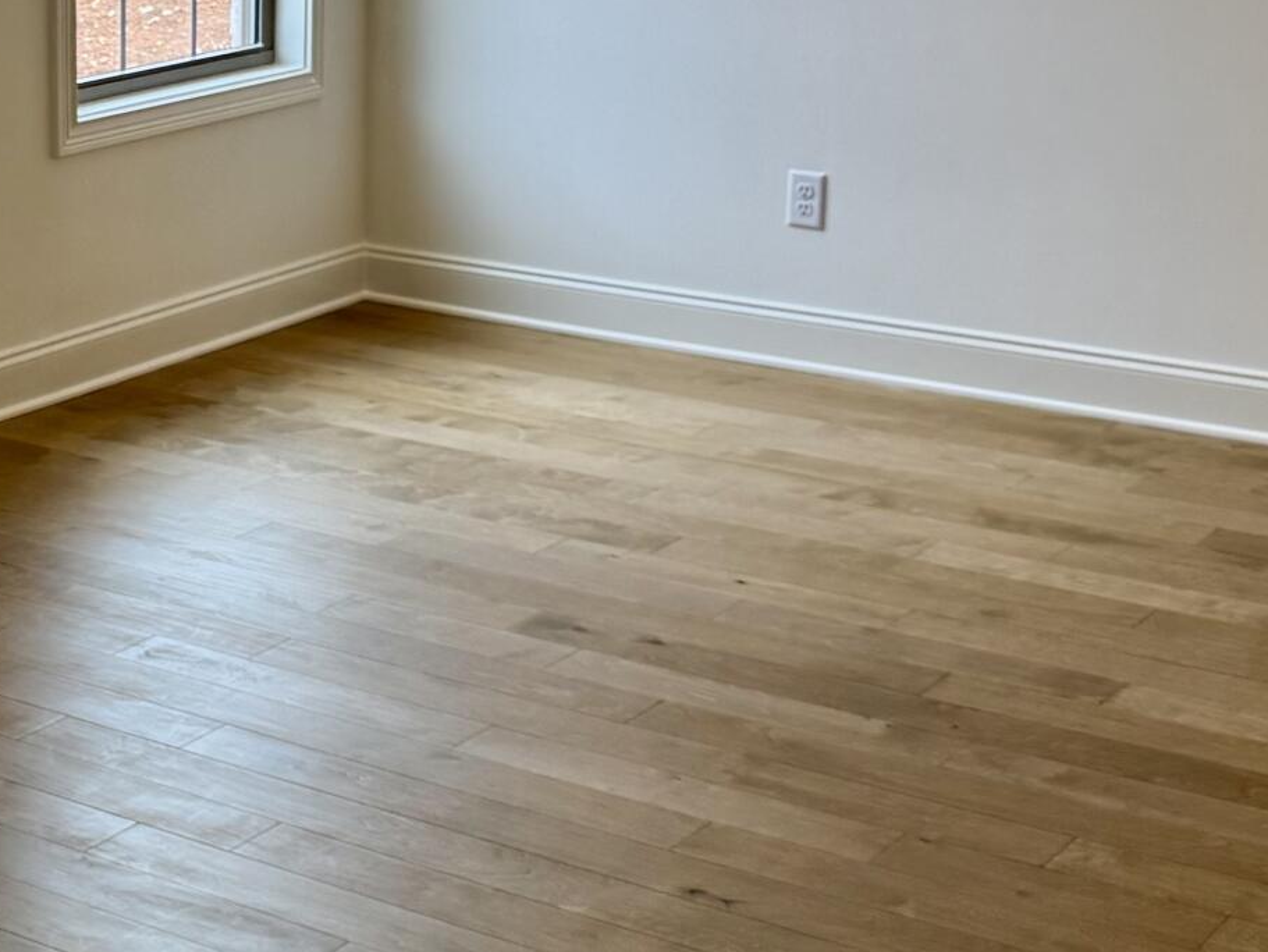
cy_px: 113
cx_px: -249
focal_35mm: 79
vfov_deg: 18.4
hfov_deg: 22.7
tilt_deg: -9.6
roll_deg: +1.8
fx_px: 2895
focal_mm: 6.76
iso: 80
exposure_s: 1/120
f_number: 1.78
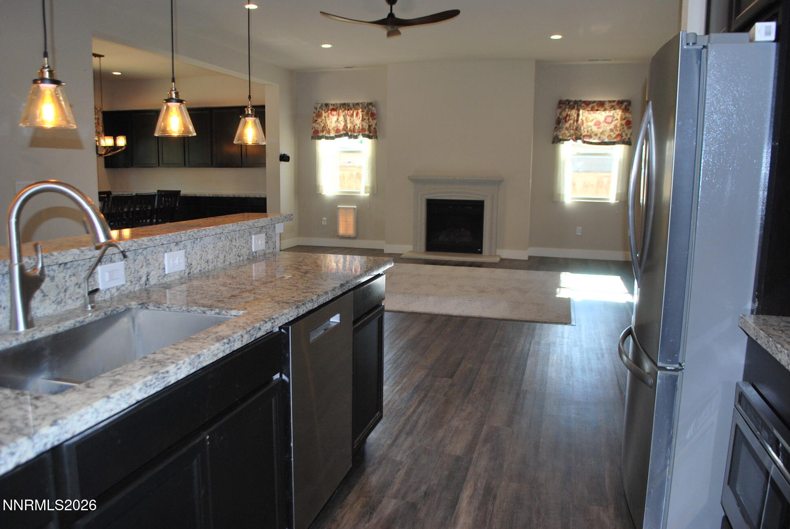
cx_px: 395
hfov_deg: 67.3
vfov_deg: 48.0
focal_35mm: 27
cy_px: 264
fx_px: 593
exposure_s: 1/125
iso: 200
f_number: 4
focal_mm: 18
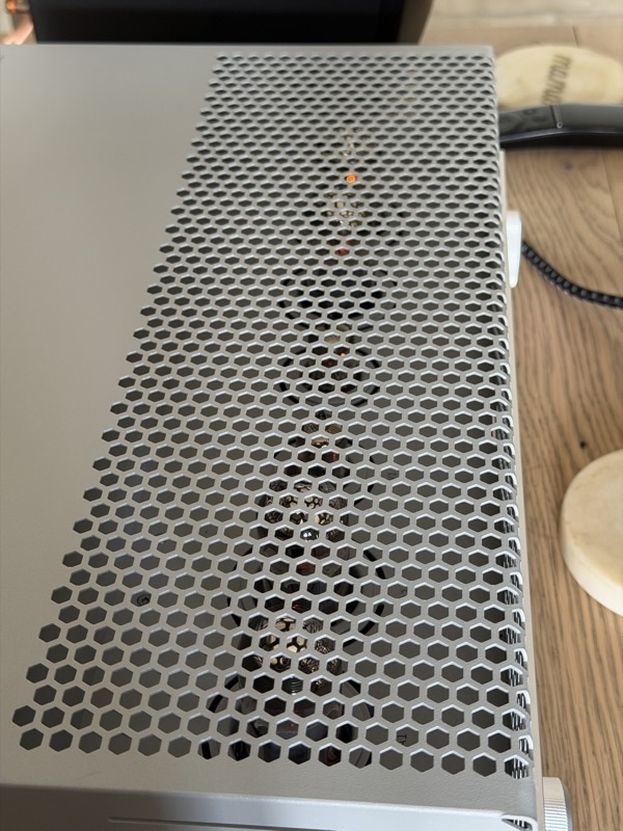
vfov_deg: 39.7
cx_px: 312
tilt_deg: -43.0
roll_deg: +3.8
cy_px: 416
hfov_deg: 30.3
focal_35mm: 48
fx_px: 1152
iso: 125
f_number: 1.78
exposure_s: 1/72
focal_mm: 6.76
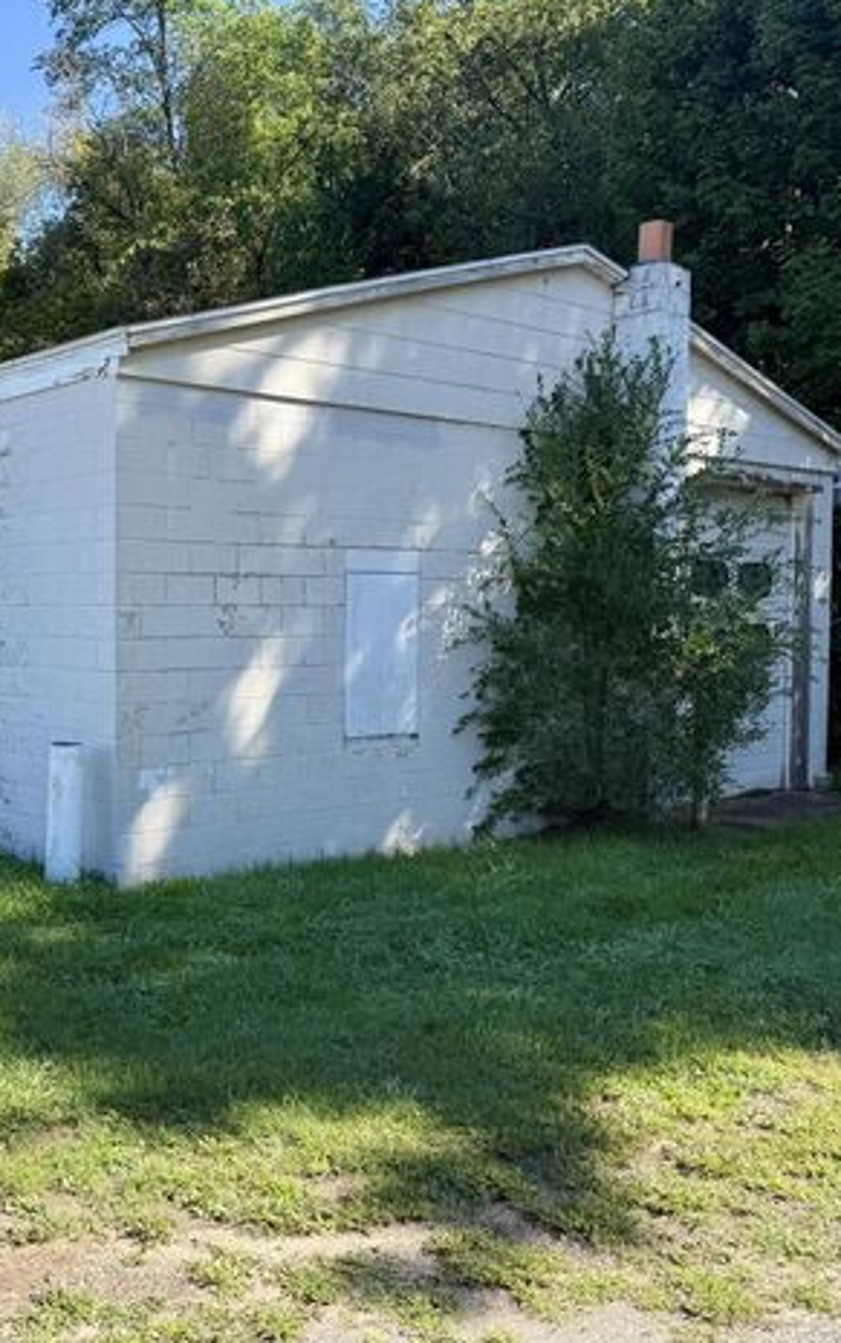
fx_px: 1282
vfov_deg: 55.3
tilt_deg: -3.2
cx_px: 121
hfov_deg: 34.7
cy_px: 664
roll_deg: -0.4
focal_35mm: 35
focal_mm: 6.76
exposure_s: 1/1122
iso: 80
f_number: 1.78
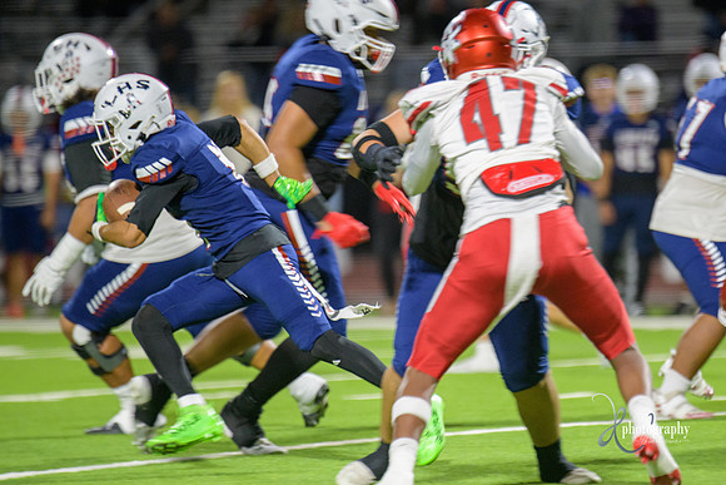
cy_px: 242
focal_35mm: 431
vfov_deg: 3.2
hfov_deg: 4.8
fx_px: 8699
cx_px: 522
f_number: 2.8
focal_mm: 300
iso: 1250
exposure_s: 1/250
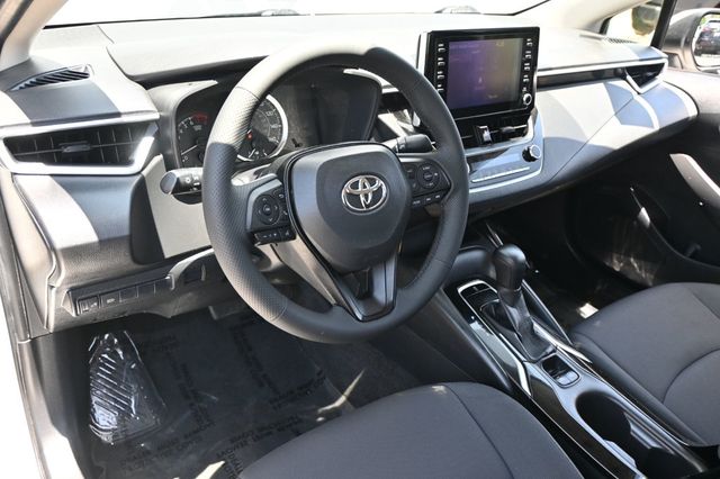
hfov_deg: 63.2
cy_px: 240
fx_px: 585
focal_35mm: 29
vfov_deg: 44.6
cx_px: 360
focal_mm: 19.5
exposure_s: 1/160
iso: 400
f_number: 3.8
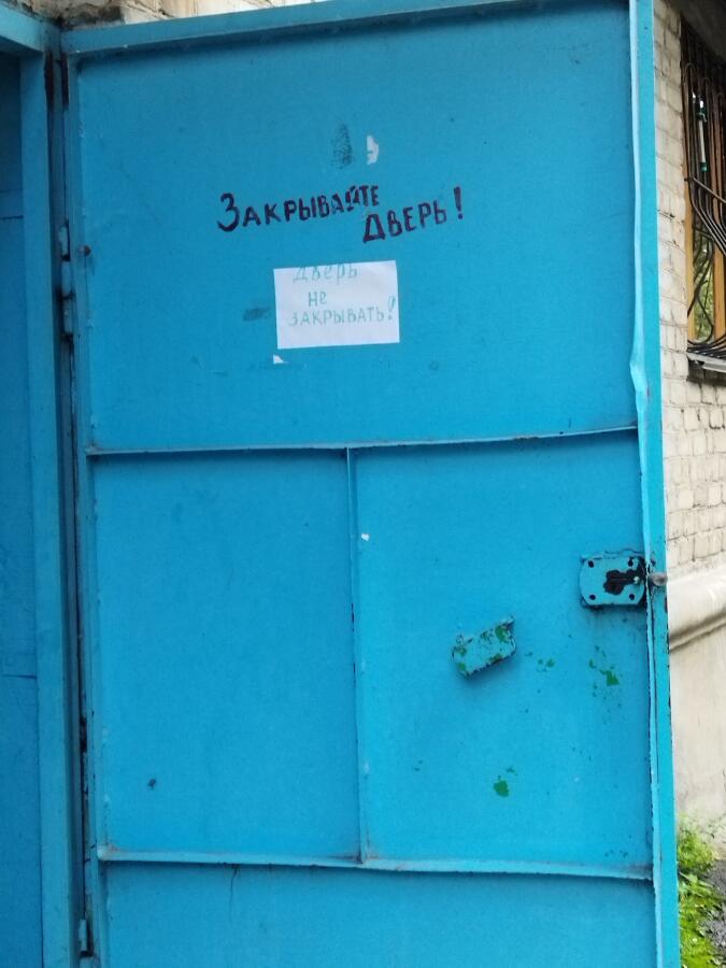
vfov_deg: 65.3
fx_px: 755
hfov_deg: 51.4
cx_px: 363
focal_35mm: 27
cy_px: 484
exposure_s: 1/155
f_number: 1.79
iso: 99
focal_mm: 4.71
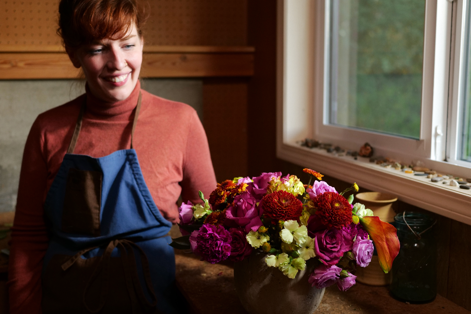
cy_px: 157
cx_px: 236
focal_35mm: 45
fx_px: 589
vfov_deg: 29.9
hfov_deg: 43.6
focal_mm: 45
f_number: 3.2
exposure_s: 1/100
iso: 1250
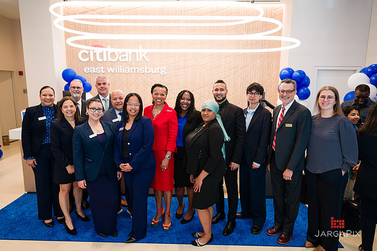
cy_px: 126
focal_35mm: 24
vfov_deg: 52.5
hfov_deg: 73.1
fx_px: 254
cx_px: 188
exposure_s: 1/200
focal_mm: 24
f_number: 4
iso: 1000
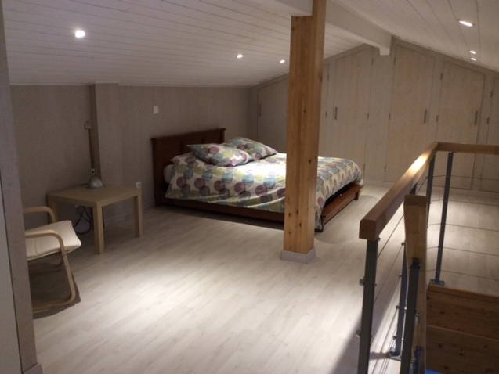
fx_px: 461
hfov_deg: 56.8
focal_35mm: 32
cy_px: 187
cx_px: 250
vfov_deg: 44.2
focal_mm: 3.3
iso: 80
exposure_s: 1/25
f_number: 2.4
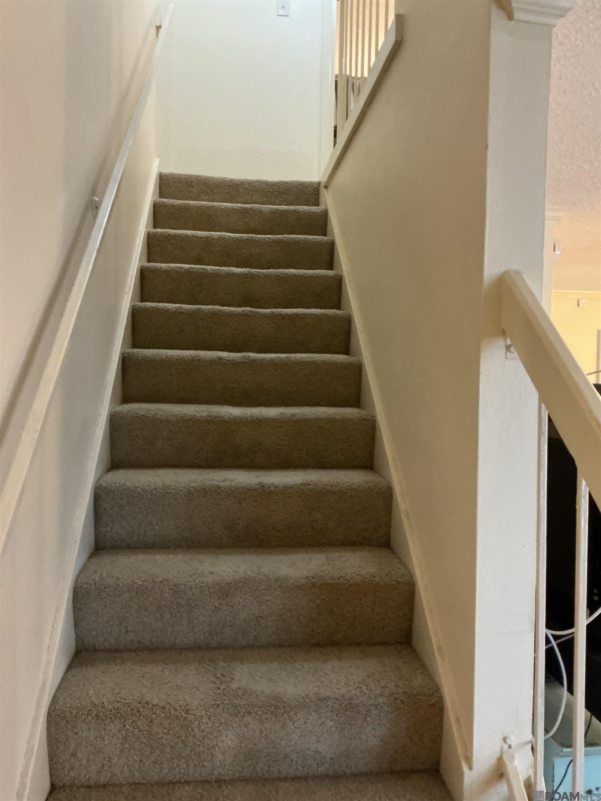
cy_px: 400
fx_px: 671
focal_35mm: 29
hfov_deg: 48.2
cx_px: 300
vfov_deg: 61.7
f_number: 1.8
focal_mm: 3
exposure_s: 1/30
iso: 400
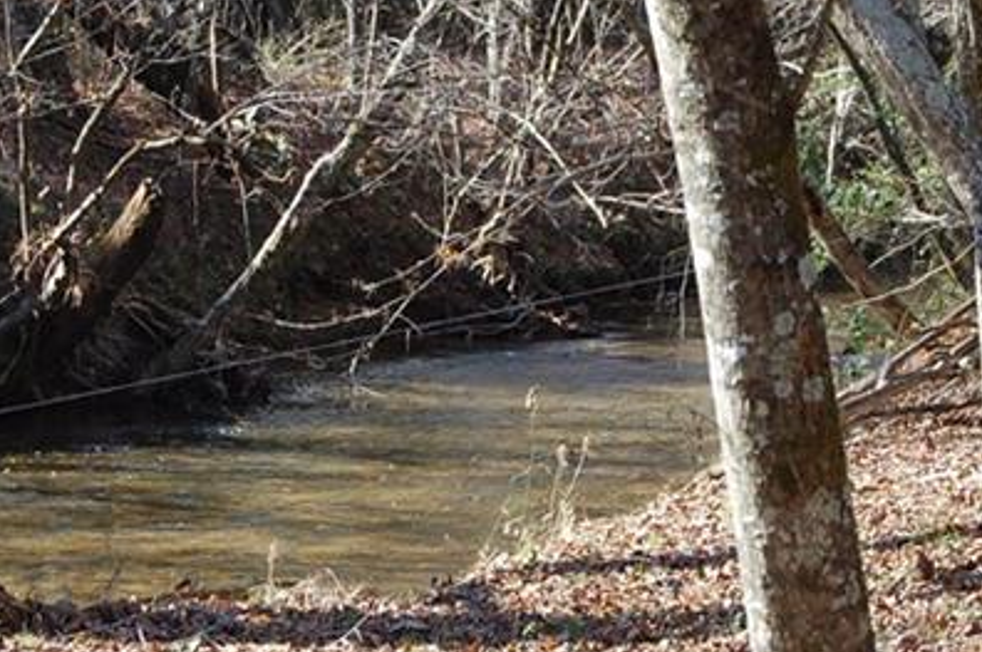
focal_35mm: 186
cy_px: 265
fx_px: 5067
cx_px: 588
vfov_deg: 7.4
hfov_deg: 11.1
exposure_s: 1/125
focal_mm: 48
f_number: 5.6
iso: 220
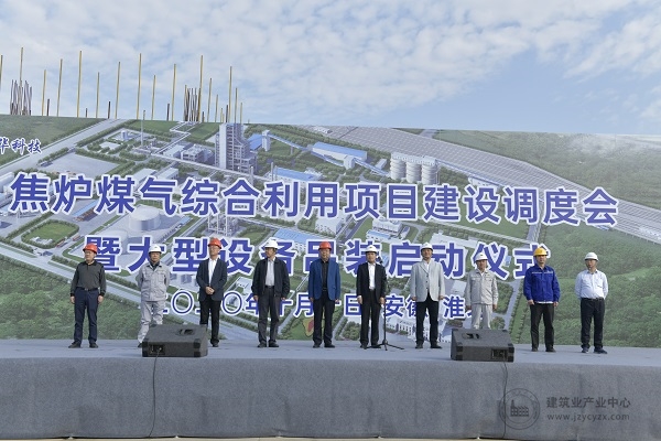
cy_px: 220
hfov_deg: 48.5
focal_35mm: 40
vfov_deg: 33.4
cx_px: 330
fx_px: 734
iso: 200
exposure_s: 1/500
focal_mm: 40
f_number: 6.3
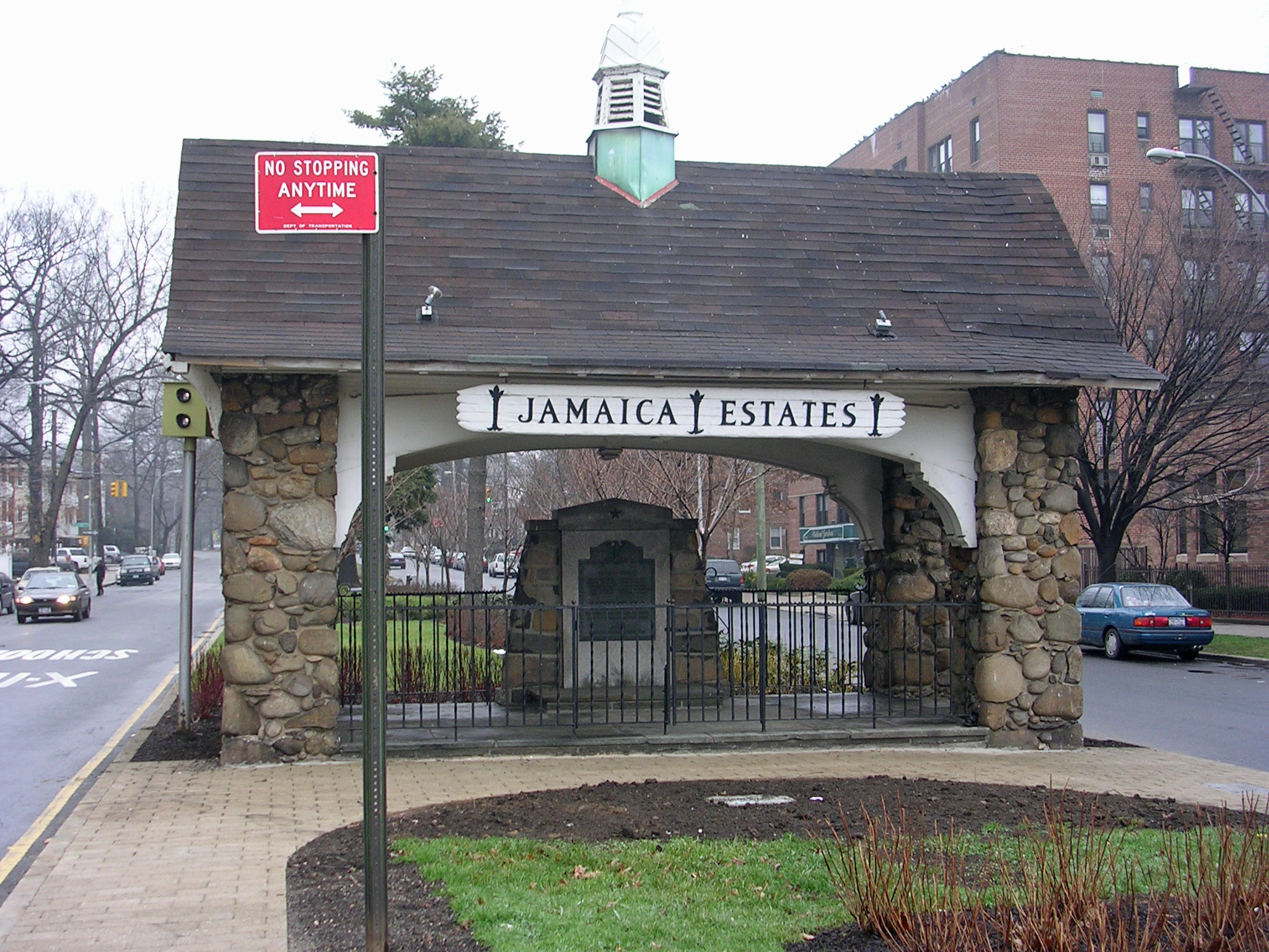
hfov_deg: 41.2
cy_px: 476
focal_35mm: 46
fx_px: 1686
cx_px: 634
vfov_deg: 31.5
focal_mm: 7.1
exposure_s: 1/70.2
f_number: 3
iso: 50
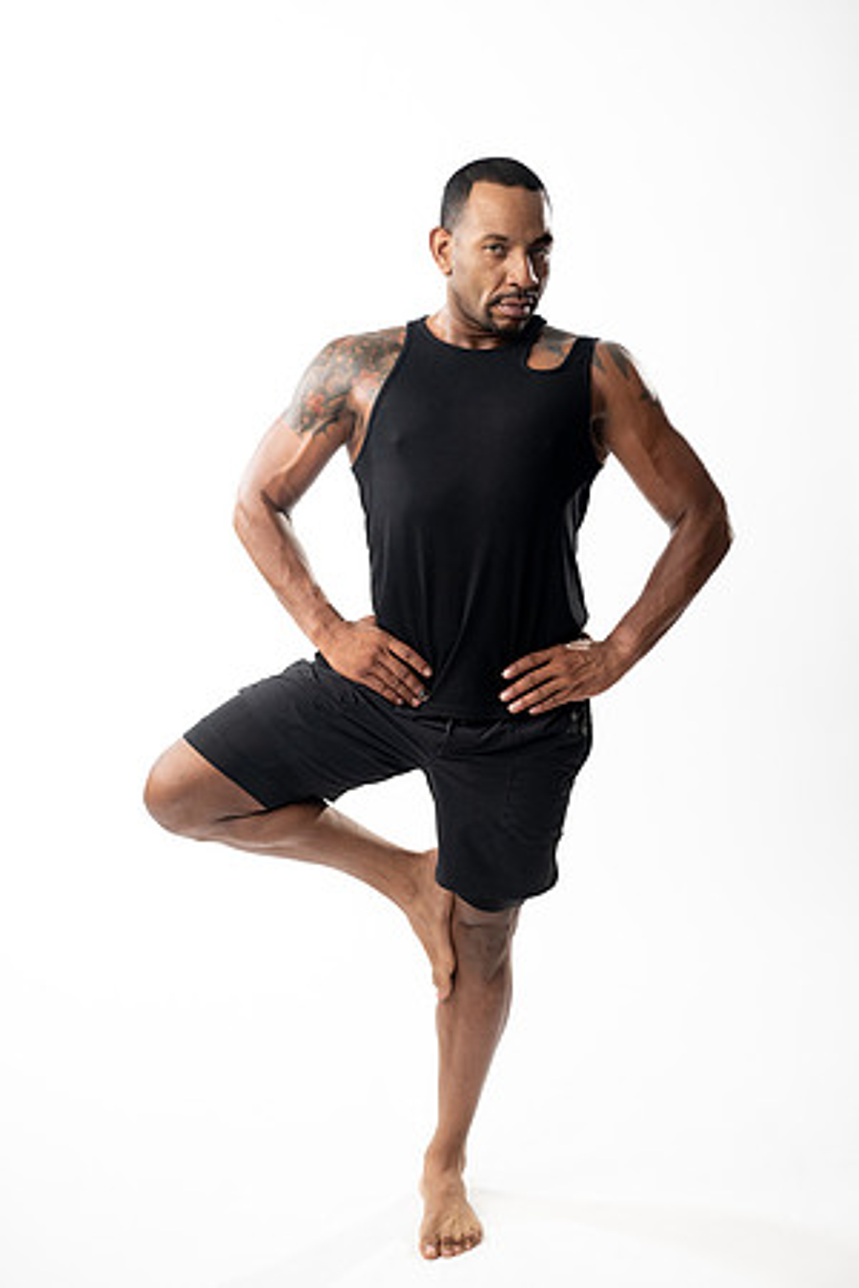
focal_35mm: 50
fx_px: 1789
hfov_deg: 27.0
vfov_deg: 39.6
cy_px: 644
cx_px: 430
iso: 800
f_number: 3.2
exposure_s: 1/80
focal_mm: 50
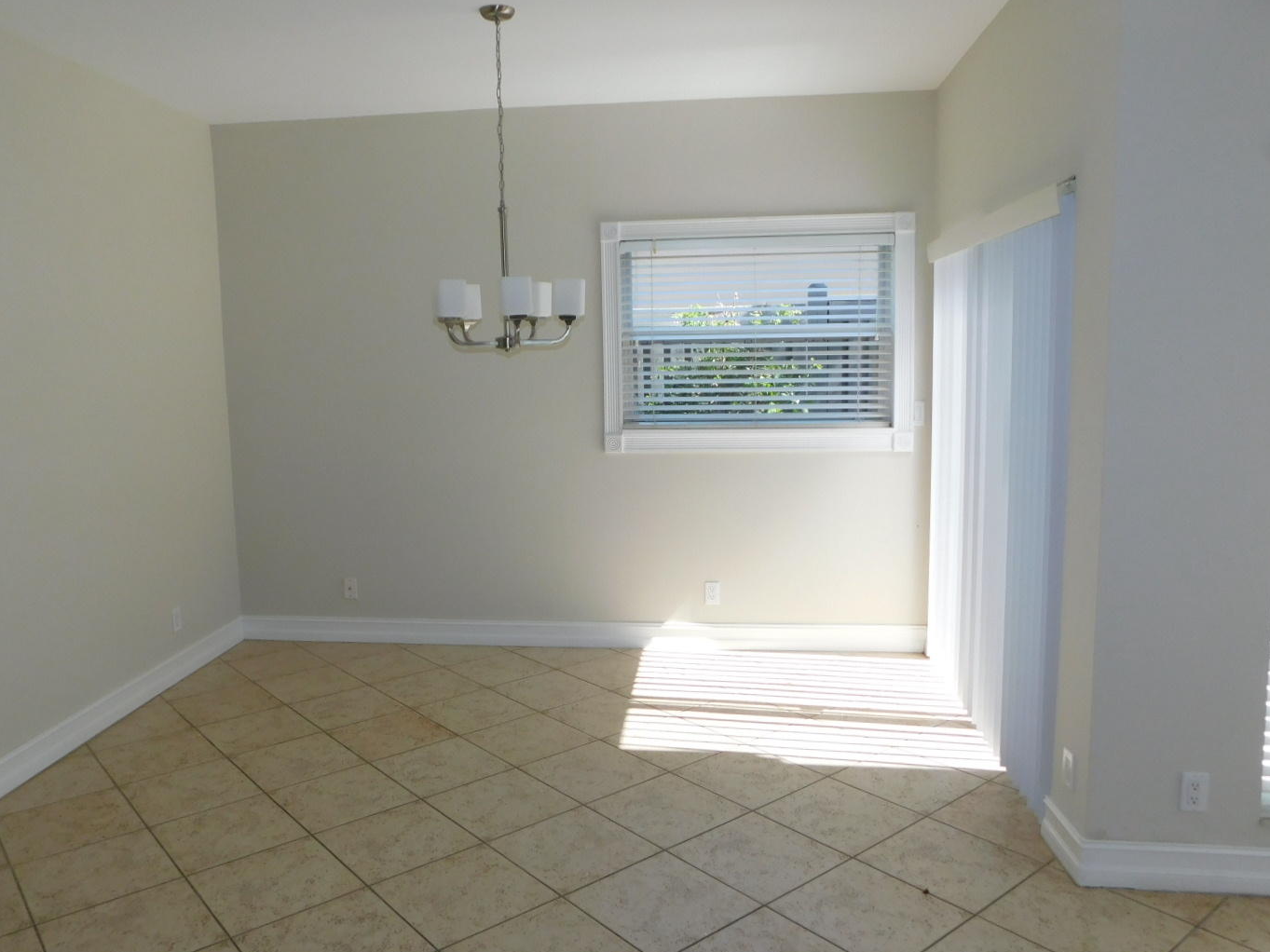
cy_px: 459
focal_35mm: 27
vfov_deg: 51.3
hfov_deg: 65.2
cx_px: 580
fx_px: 990
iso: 125
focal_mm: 4
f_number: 3
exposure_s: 1/200
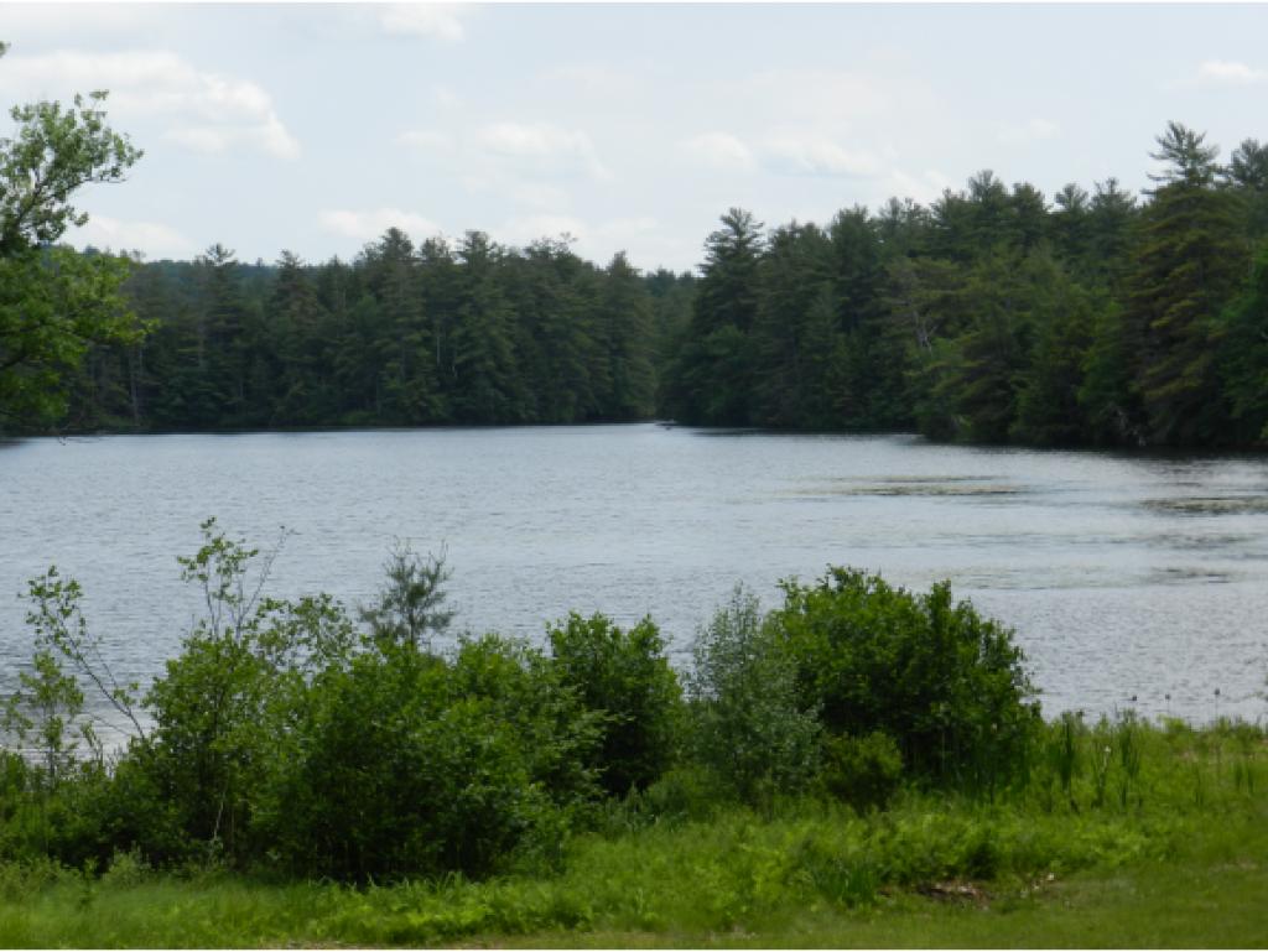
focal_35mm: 115
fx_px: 4214
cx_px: 634
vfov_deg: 12.9
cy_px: 476
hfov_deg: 17.1
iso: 160
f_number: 4.8
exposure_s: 1/800
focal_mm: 20.5
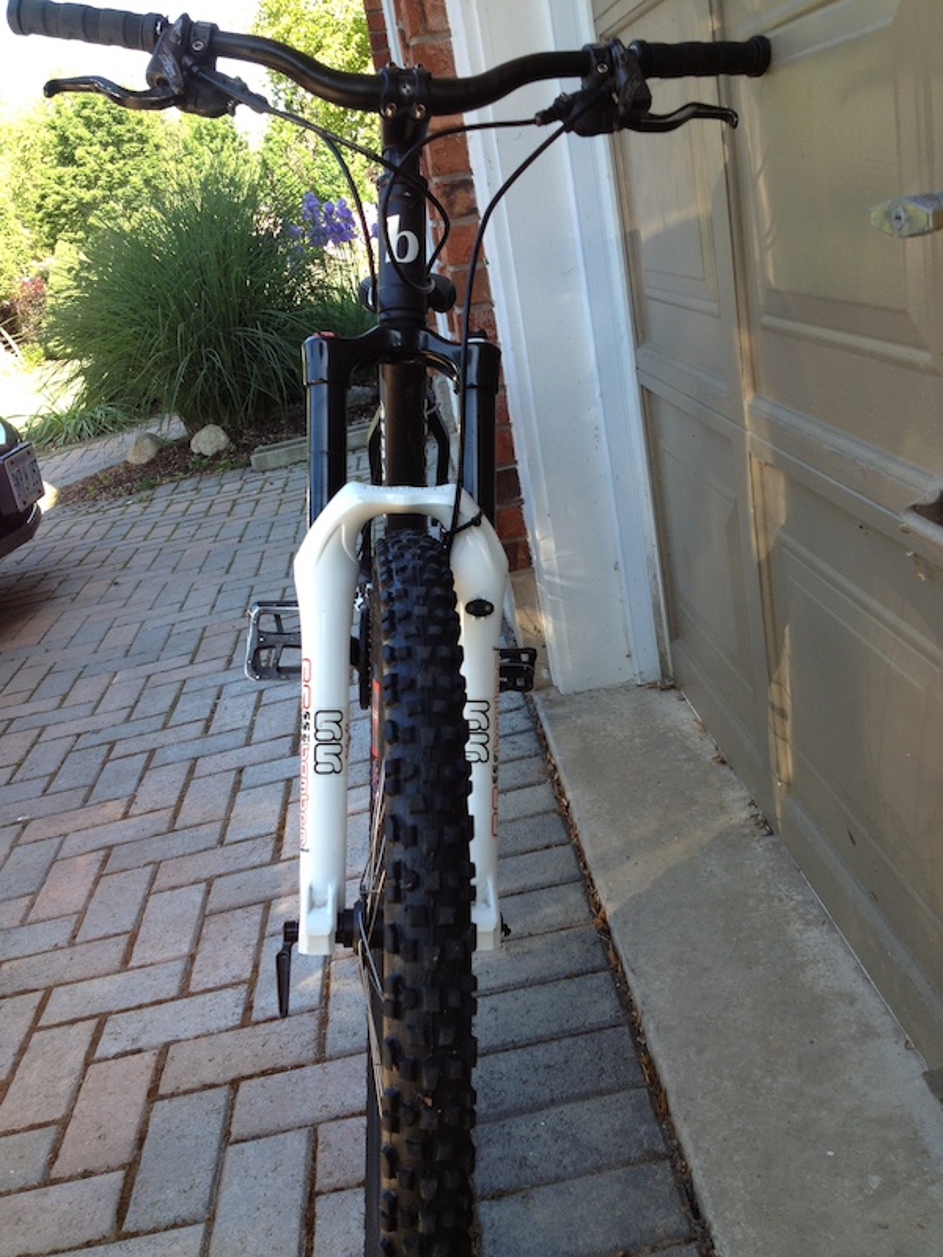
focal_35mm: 35
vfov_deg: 52.6
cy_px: 628
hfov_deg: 40.7
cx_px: 472
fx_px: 1271
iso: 64
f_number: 2.4
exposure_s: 1/152
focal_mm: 4.28
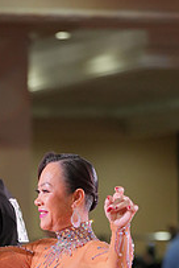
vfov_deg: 6.1
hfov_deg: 4.1
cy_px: 358
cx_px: 24
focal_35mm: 337
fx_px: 2505
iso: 1000
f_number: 2.8
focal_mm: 118
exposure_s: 1/400
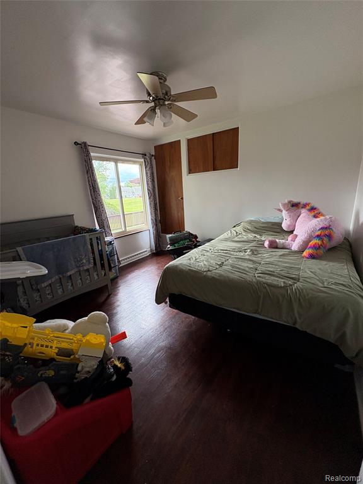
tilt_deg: -12.5
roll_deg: +3.1
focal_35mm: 14
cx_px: 182
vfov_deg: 102.1
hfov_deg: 85.7
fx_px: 196
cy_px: 242
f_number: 2.2
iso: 250
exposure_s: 1/99
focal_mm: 2.22
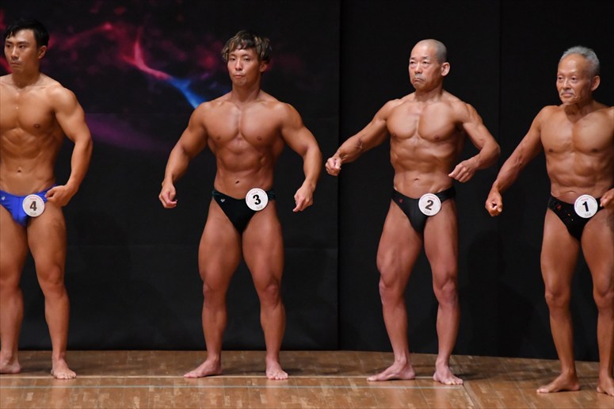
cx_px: 307
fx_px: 5881
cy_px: 204
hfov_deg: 6.0
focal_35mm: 345
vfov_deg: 4.0
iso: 6400
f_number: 5.6
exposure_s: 1/400
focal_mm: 230
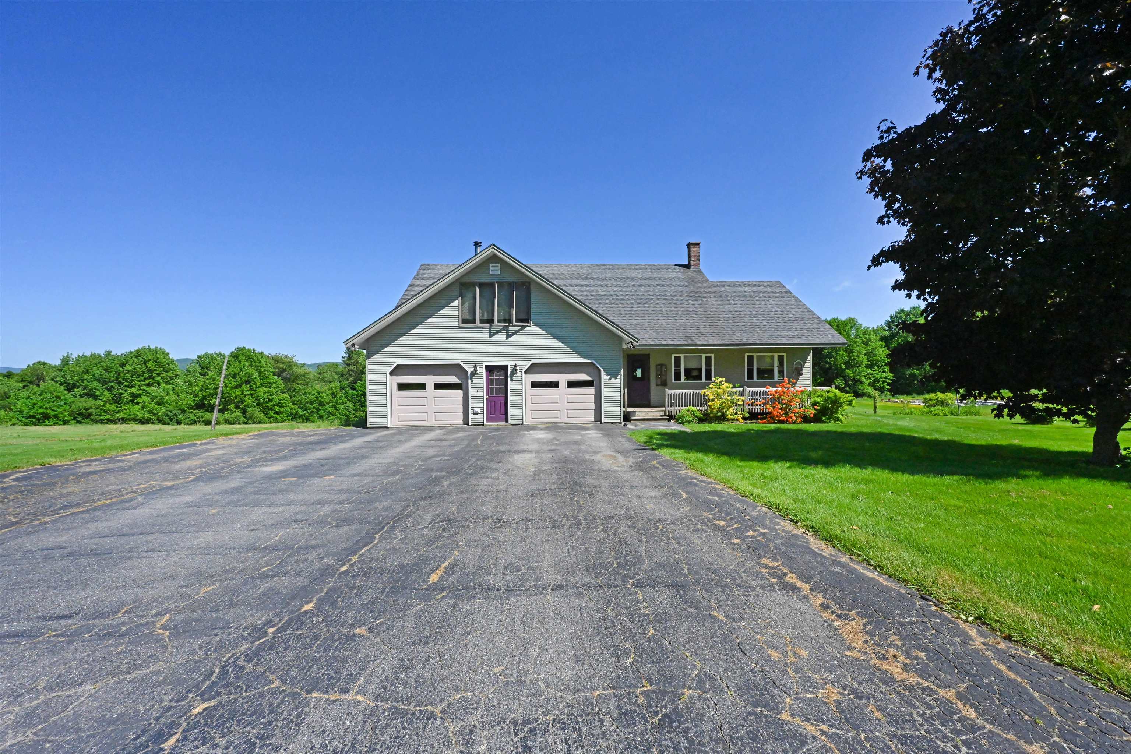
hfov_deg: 104.3
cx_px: 566
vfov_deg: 81.2
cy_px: 377
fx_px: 440
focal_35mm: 14
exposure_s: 1/4000
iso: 4000
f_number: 14
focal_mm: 14
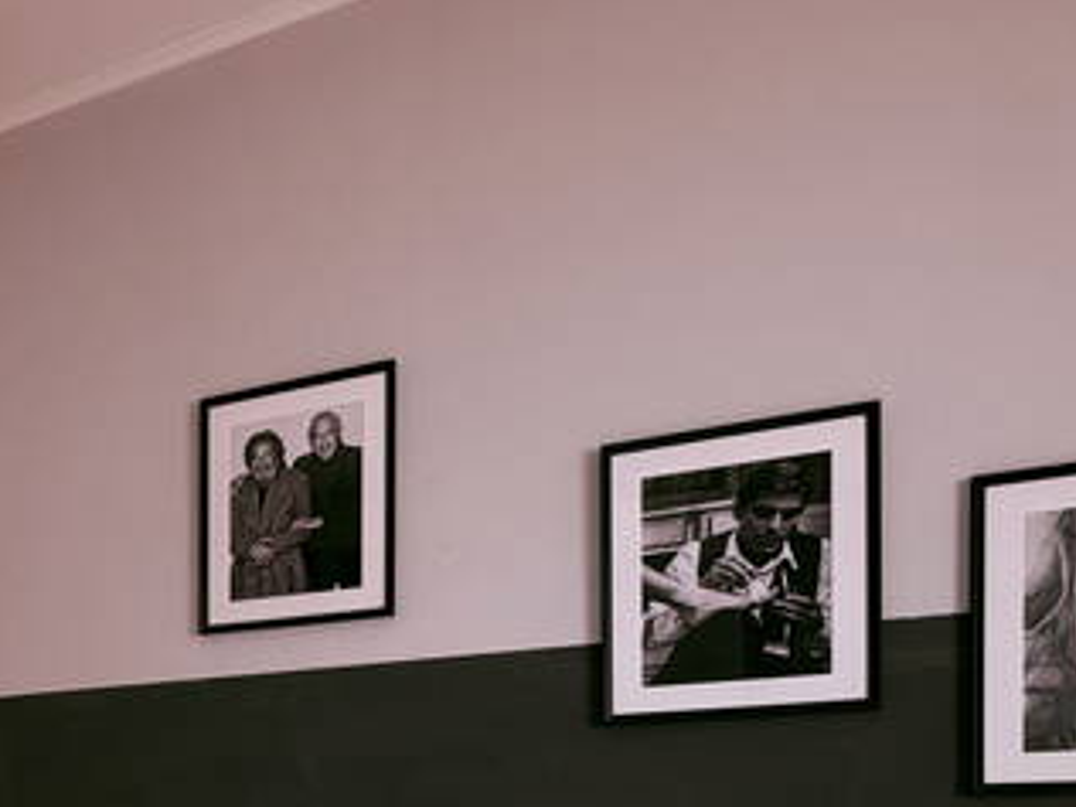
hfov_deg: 46.2
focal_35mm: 35
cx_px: 61
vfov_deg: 35.4
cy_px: 865
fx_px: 1088
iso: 50
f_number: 2.2
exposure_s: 1/100
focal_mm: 2.22
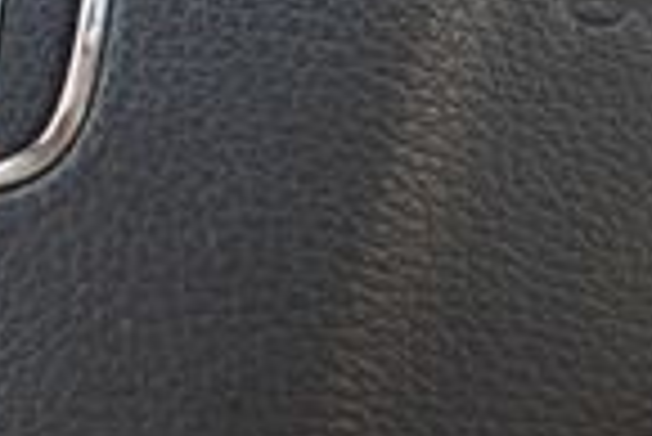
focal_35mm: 119
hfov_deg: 16.8
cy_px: -160
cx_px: 652
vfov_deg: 11.2
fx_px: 2157
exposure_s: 1/250
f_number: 3.5
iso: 800
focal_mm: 18
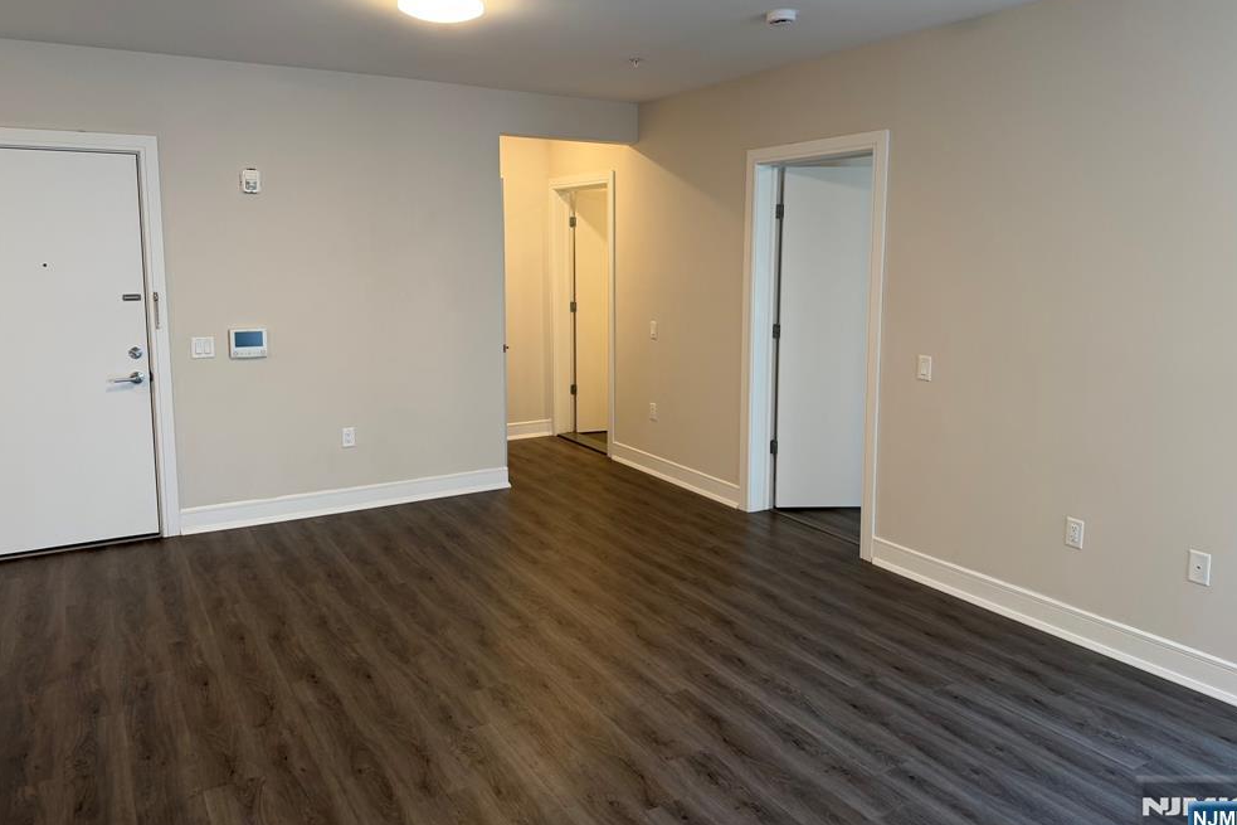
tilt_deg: -6.2
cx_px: 619
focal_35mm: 26
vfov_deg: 49.4
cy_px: 353
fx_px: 893
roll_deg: +0.4
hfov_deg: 69.4
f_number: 1.78
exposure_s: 1/60
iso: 100
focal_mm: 6.76
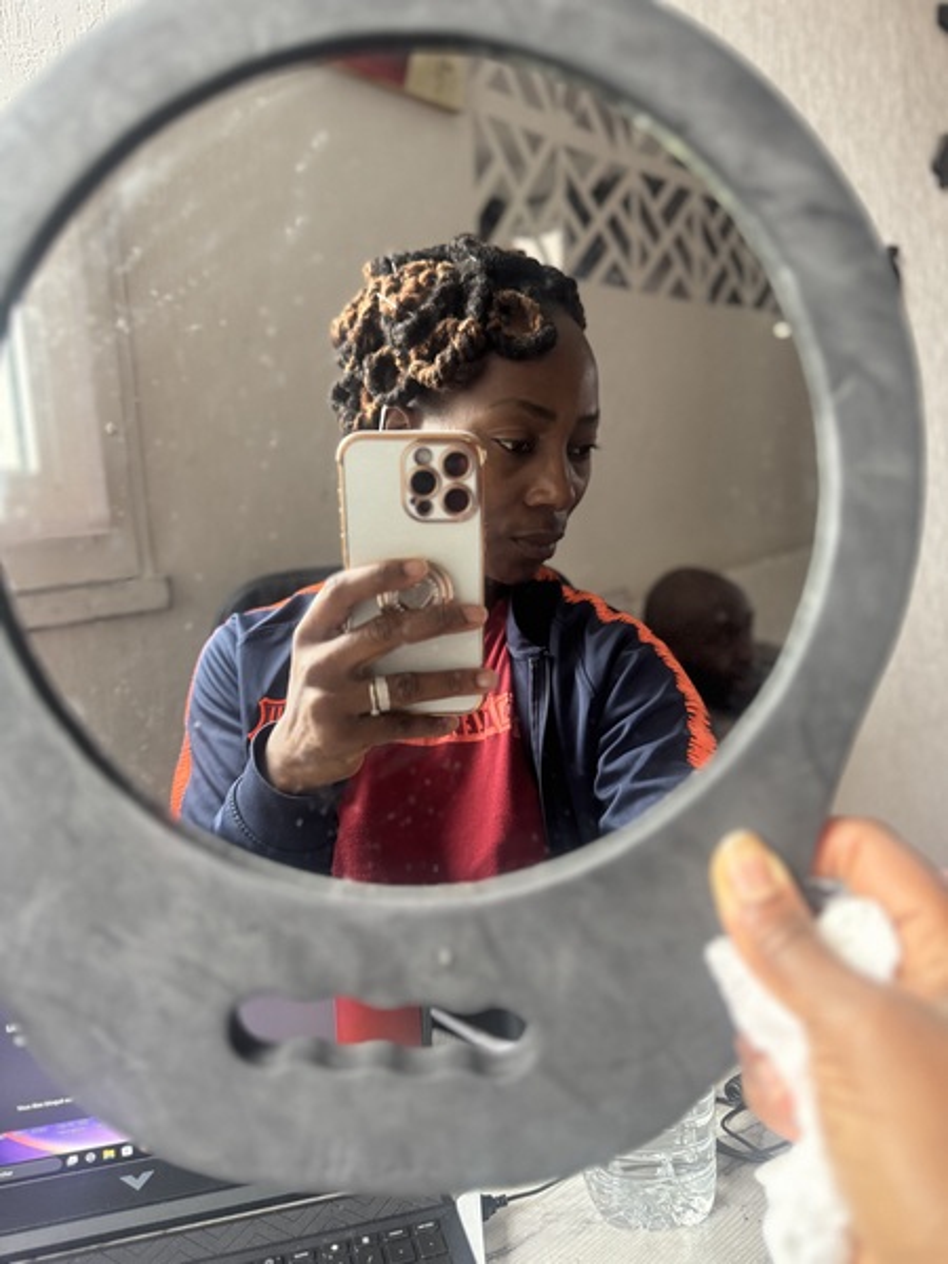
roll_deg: +1.8
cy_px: 632
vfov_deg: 71.6
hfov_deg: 56.8
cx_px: 474
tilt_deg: -5.8
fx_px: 876
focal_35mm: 24
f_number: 1.78
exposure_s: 1/60
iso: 800
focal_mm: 6.76
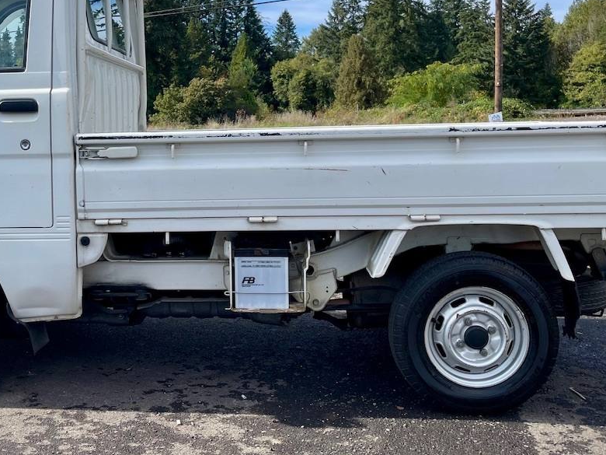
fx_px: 718
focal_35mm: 41
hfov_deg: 45.1
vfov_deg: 34.7
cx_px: 203
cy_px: 145
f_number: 1.6
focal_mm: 5.1
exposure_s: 1/2786
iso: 32
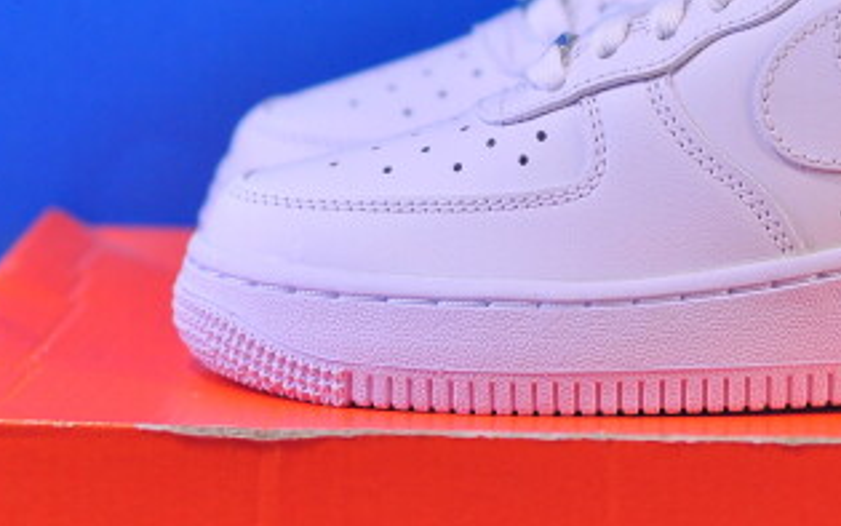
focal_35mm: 194
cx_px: 732
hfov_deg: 10.8
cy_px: -111
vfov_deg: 6.7
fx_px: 4447
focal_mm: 50
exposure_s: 1/250
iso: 250
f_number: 2.8
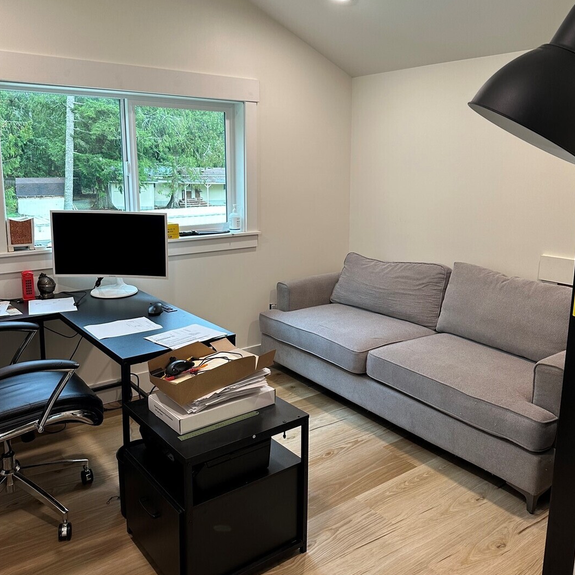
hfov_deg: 55.6
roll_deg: -1.6
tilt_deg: -9.7
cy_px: 259
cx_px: 289
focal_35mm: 29
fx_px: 545
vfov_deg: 55.5
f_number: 1.78
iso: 160
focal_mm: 6.86
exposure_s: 1/120
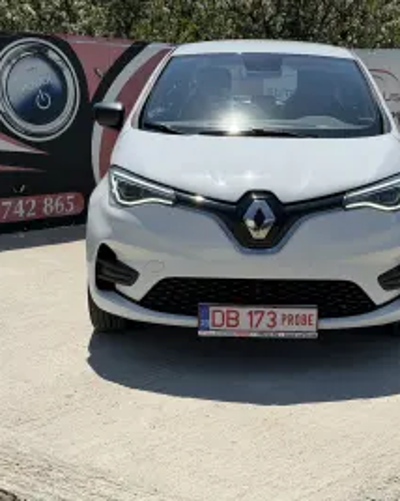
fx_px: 933
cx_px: 264
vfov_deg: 30.0
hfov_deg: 24.1
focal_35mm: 63
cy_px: 250
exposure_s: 1/8772
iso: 64
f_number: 1.78
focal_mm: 6.76
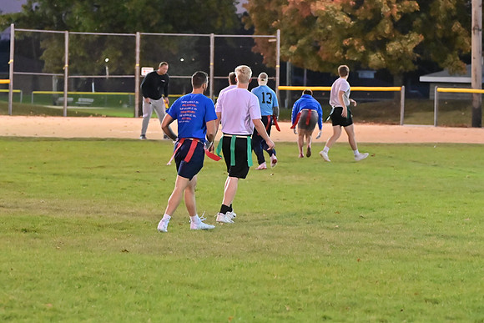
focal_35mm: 157
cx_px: 242
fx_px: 2111
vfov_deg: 8.7
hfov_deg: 13.1
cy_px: 162
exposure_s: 1/320
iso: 6400
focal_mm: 105
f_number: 4
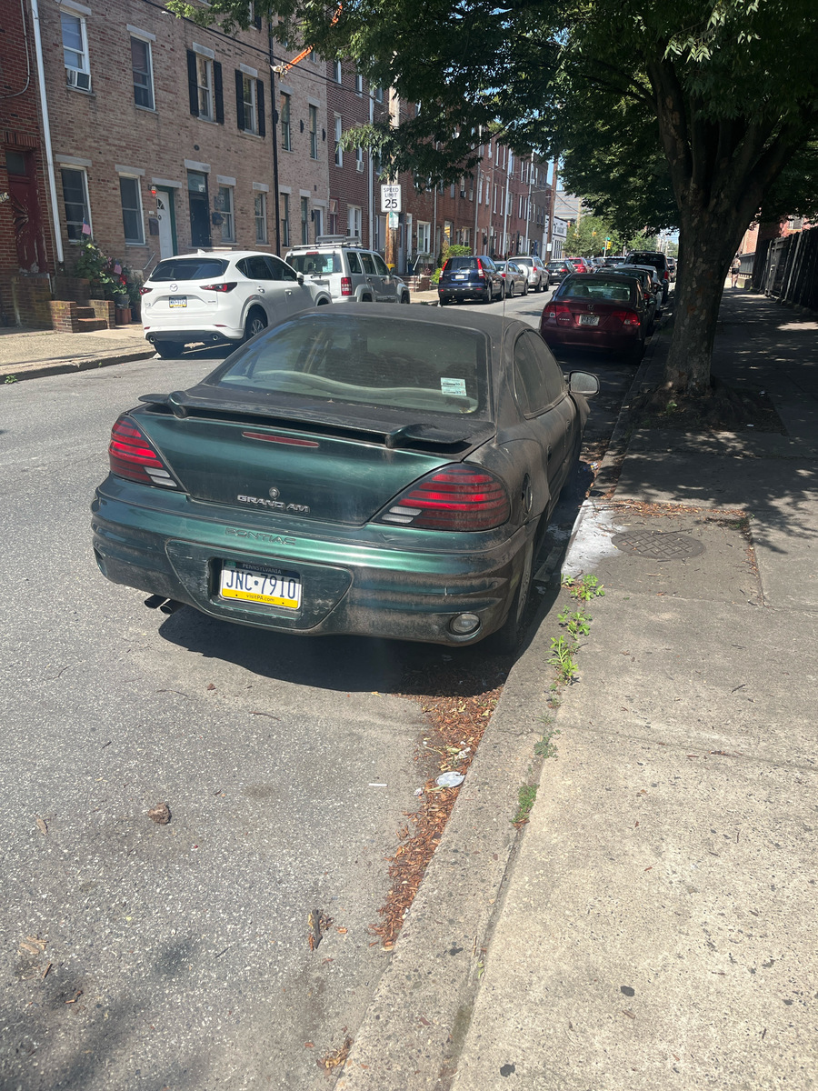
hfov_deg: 53.1
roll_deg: -1.2
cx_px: 409
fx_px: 819
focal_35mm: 26
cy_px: 546
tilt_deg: -19.9
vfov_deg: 67.3
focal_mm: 5.1
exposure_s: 1/2268
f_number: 1.6
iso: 50
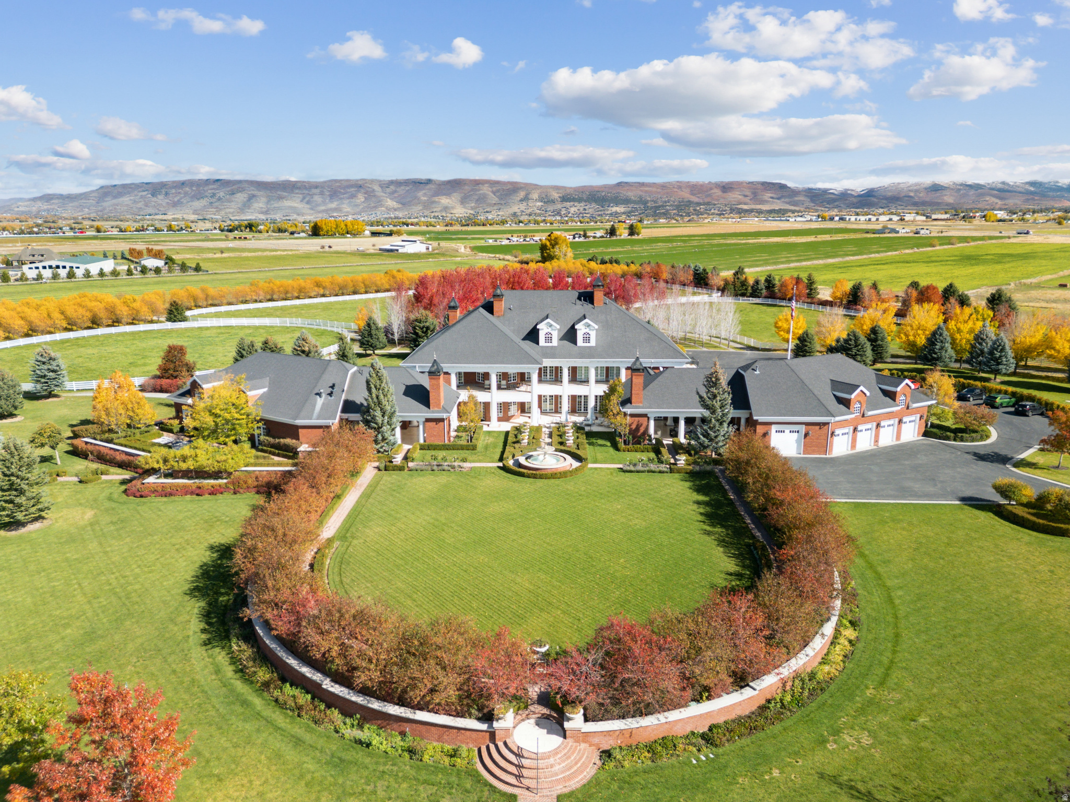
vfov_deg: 56.8
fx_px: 742
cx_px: 535
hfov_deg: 71.6
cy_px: 401
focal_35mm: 24
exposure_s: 1/1250
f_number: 1.7
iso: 130
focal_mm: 6.7
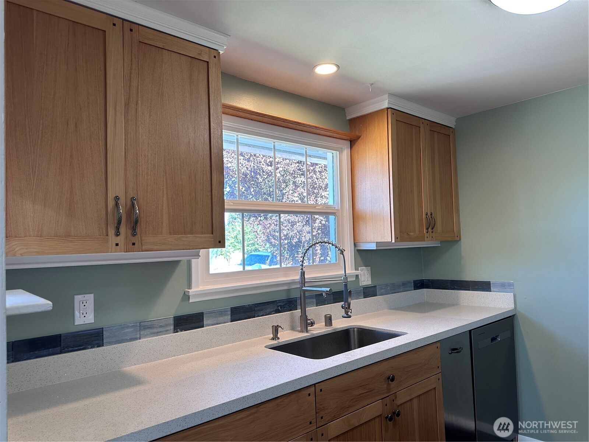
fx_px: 408
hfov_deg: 71.6
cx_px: 294
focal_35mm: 24
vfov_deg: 56.8
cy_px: 221
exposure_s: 1/120
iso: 160
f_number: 1.78
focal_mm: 6.86
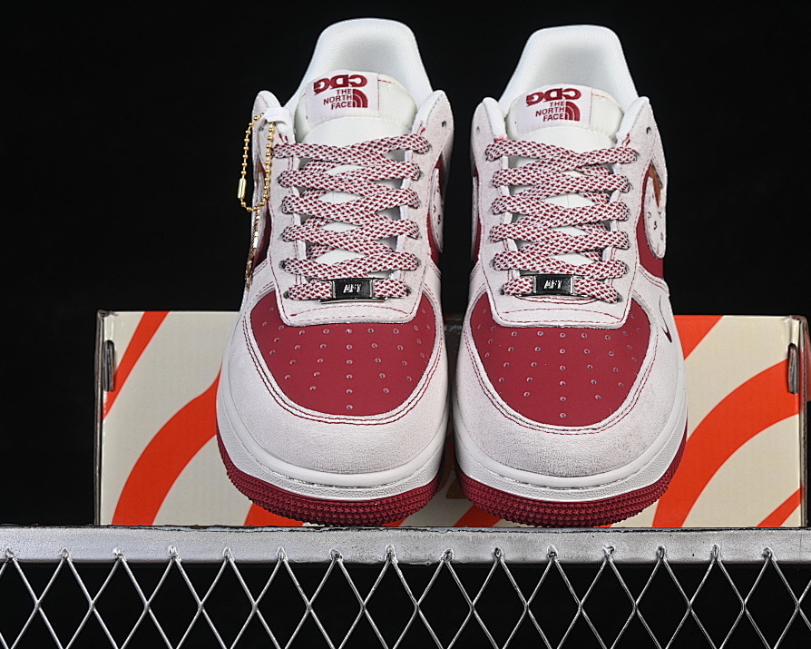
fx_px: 2040
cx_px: 452
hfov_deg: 22.5
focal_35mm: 85
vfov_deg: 18.1
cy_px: 323
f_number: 8
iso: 160
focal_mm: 50
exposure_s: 1/80
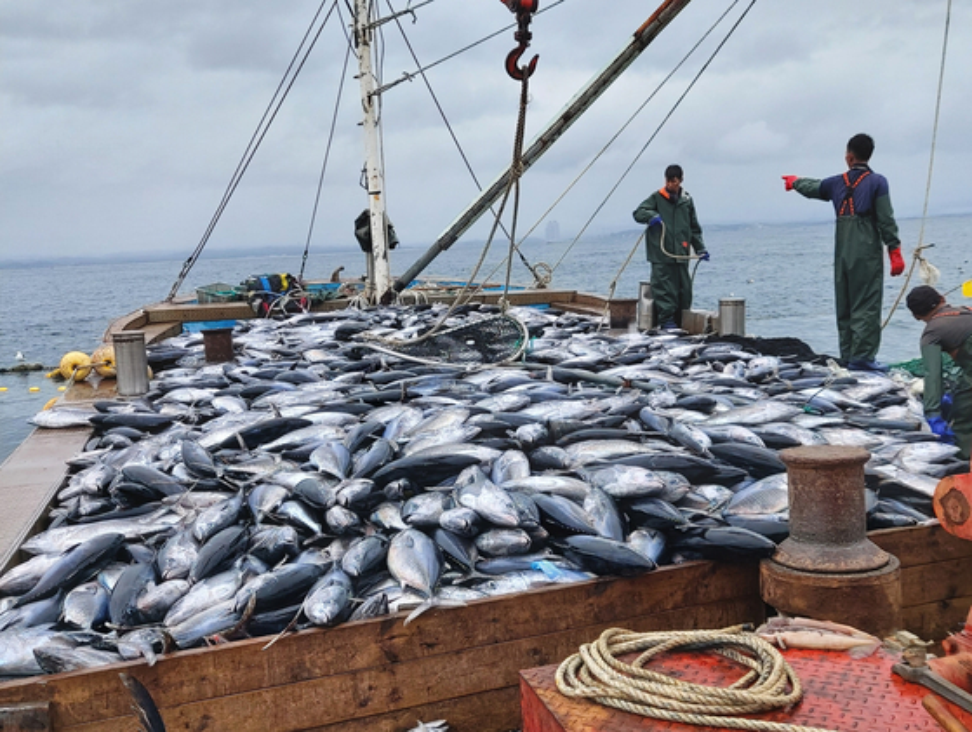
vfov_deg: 55.0
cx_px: 486
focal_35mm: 25
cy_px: 366
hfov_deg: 69.3
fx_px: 703
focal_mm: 4.58
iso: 50
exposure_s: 1/502
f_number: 2
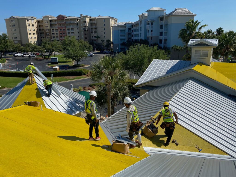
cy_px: 88
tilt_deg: -13.1
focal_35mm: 26
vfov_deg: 53.1
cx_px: 118
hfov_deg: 67.3
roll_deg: -0.1
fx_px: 177
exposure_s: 1/4464
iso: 32
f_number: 1.8
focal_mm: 4.25
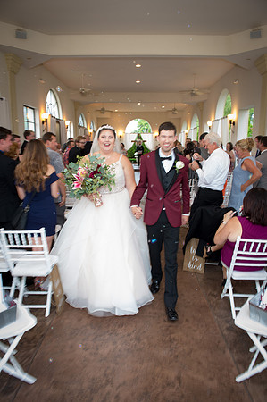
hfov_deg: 49.5
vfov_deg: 69.4
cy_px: 201
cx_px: 134
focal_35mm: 26
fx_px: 290
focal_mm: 26
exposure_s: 1/30
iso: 1600
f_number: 4
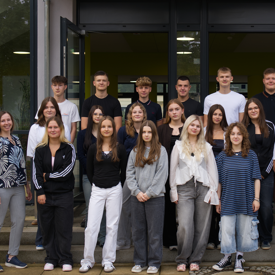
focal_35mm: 66
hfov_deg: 25.9
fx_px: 593
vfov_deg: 26.1
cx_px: 185
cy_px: 137
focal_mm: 35
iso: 100
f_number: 4
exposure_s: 1/200
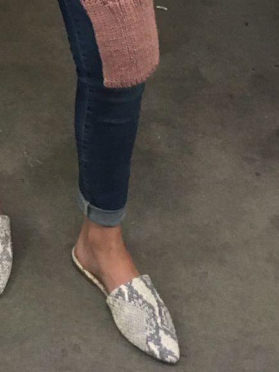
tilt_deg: -21.8
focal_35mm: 102
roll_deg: -0.4
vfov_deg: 16.6
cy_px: -263
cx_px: 72
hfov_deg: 14.5
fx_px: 1095
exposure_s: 1/15
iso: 64
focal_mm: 4.15
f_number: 2.2
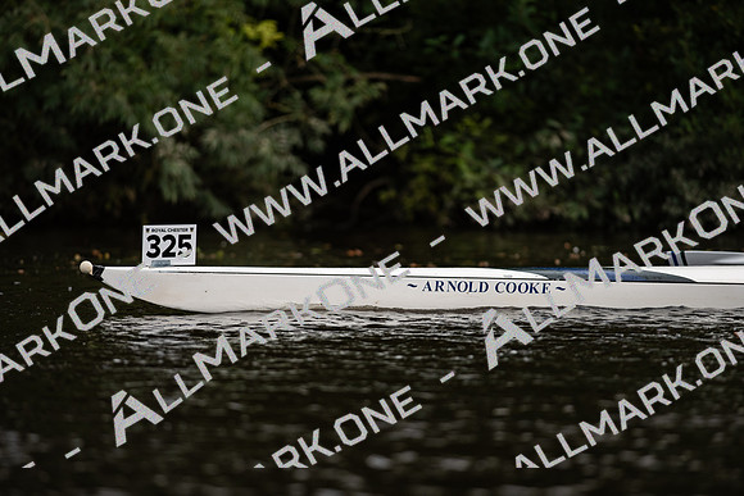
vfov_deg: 4.6
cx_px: 372
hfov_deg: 6.9
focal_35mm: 300
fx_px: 6201
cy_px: 248
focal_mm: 300
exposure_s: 1/1600
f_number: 4
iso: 400
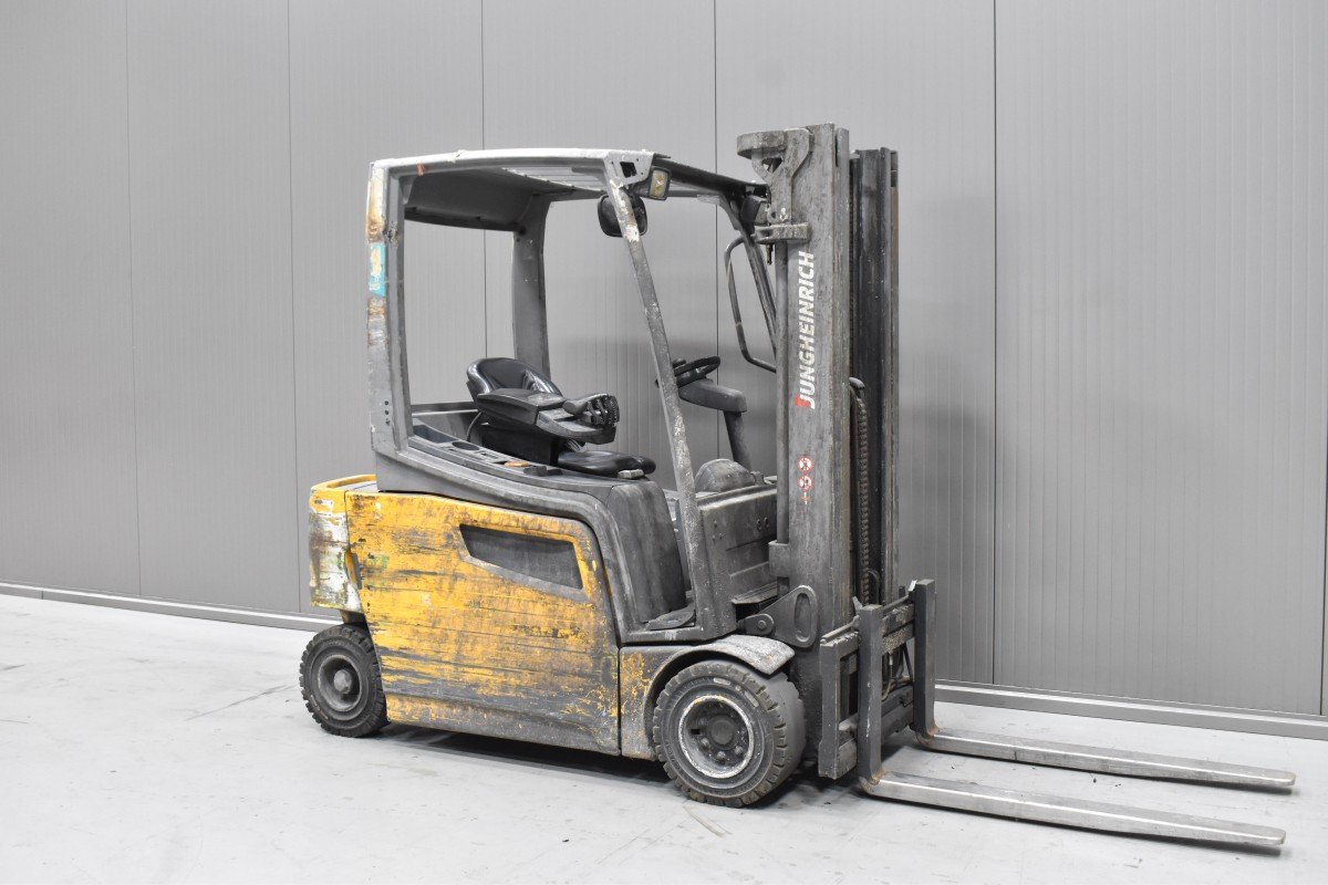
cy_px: 442
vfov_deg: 36.9
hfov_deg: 53.1
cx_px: 664
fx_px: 1328
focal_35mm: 36
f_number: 5.6
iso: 1600
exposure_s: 1/20
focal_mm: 24
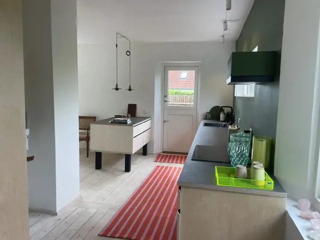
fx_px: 240
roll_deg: -0.9
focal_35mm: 26
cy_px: 120
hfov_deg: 67.3
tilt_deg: -6.9
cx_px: 160
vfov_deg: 53.1
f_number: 1.6
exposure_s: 1/106
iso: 32
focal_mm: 4.2
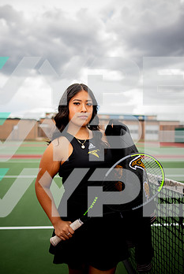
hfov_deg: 42.4
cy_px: 137
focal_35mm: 31
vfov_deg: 60.2
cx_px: 80
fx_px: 237
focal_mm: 24
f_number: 1.4
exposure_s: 1/1000
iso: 50
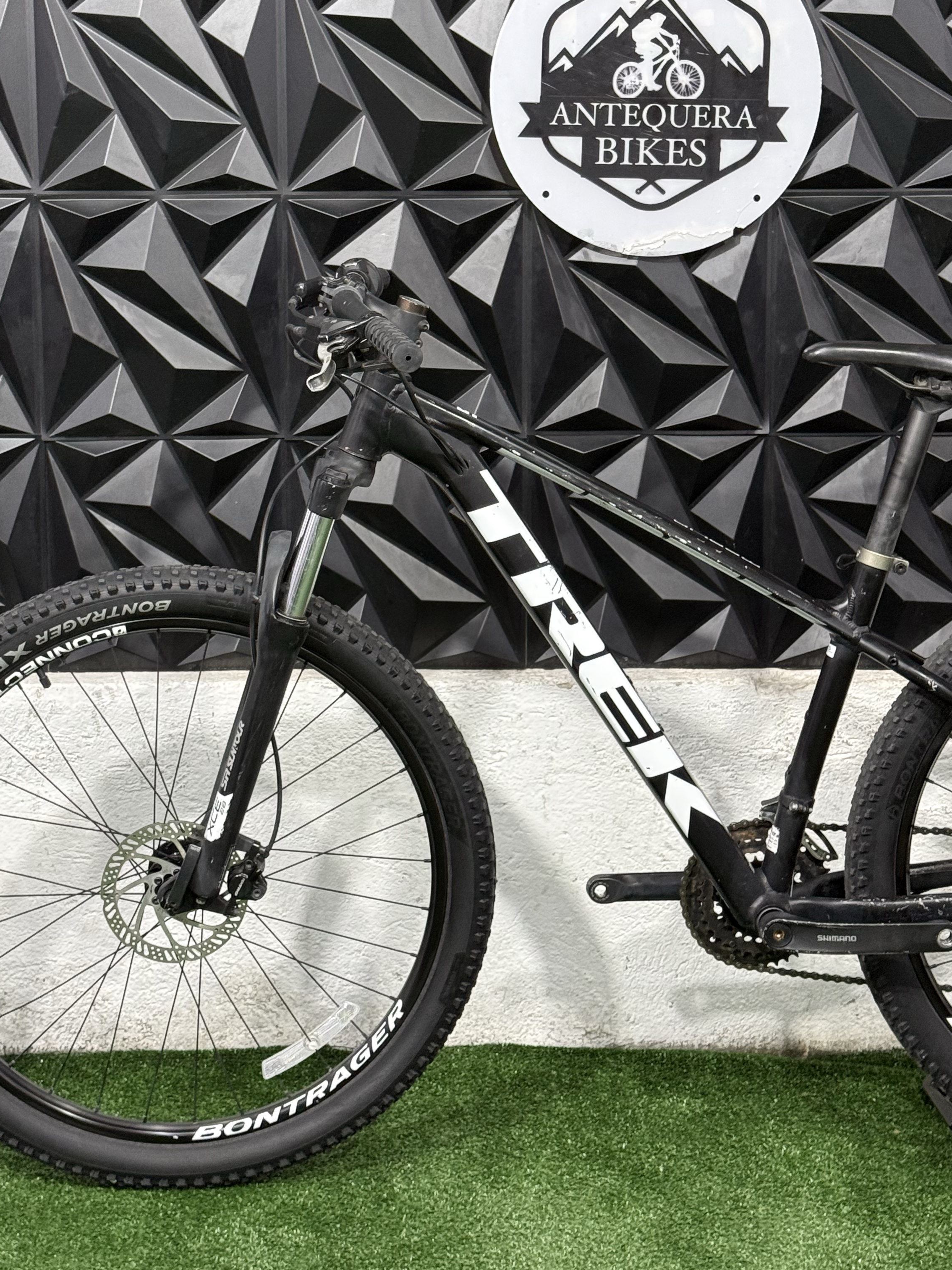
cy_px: 436
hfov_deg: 22.9
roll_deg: -0.4
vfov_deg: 30.1
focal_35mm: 64
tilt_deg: -8.6
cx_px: 411
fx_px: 2347
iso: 200
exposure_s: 1/60
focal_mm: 6.76
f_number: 1.78
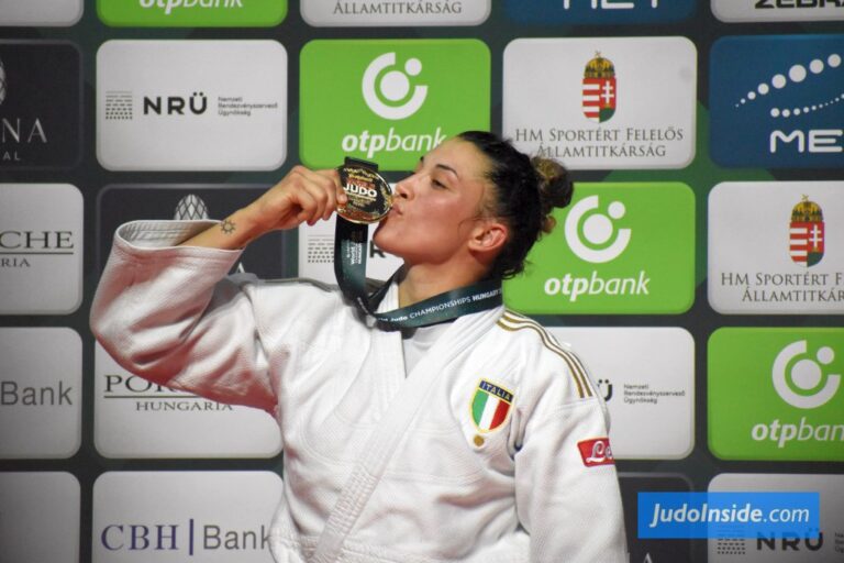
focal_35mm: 450
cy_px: 282
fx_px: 10549
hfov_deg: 4.6
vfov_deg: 3.1
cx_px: 422
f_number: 7.1
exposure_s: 1/800
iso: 6400
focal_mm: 300
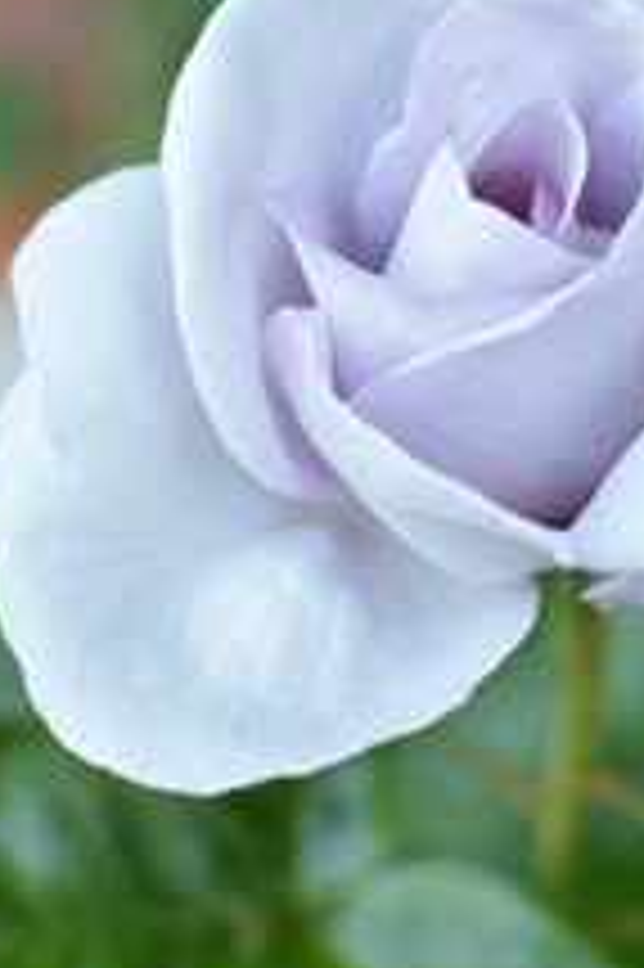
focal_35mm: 110
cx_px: 329
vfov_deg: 18.5
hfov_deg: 12.4
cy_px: 250
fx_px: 2957
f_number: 3.5
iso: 250
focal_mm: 35
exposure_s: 1/60
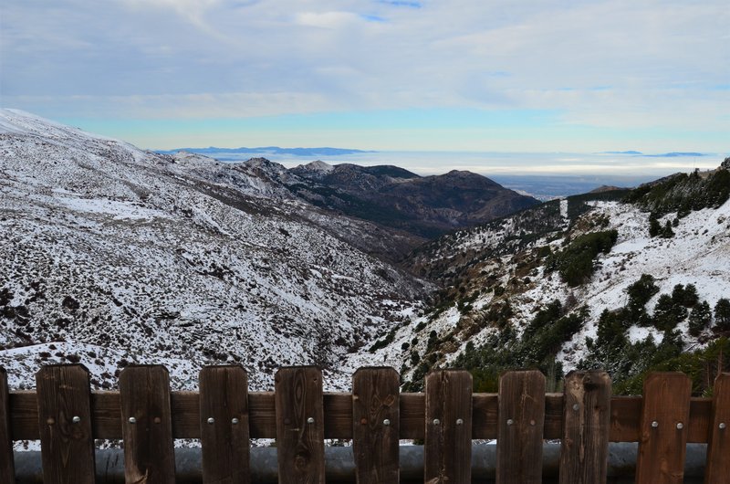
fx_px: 729
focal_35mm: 36
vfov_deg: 36.7
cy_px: 242
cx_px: 365
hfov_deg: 53.2
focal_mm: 24
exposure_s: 1/500
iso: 400
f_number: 11
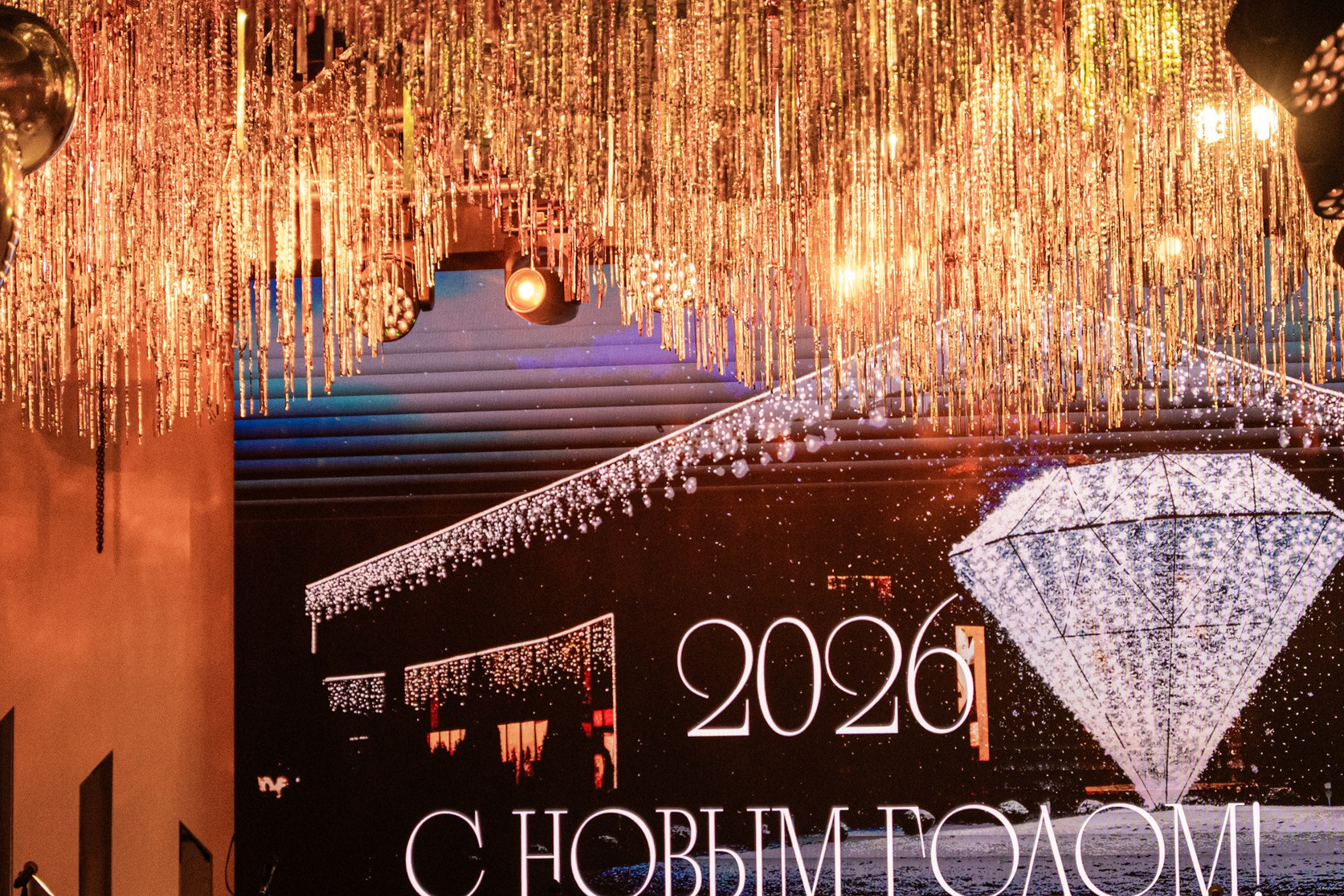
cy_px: 346
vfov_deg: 12.2
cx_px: 701
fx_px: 4182
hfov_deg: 18.3
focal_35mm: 112
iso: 4000
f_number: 3.2
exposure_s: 1/500
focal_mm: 70
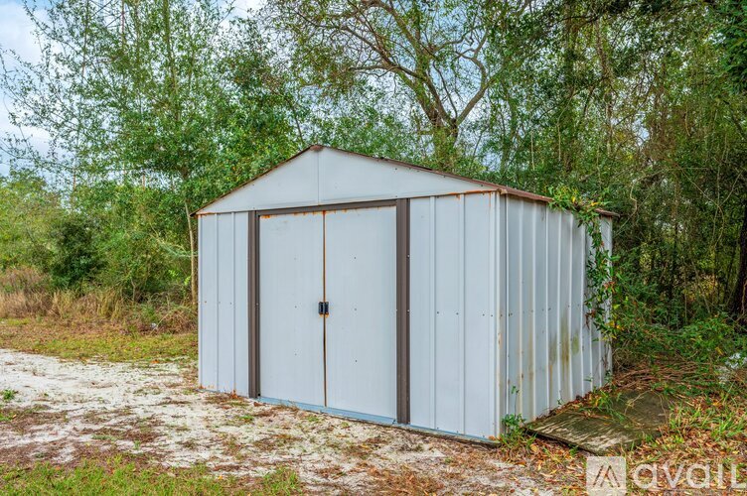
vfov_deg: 43.5
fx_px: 622
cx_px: 374
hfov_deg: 62.0
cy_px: 248
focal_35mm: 30
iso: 100
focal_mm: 30
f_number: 9
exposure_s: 1/60
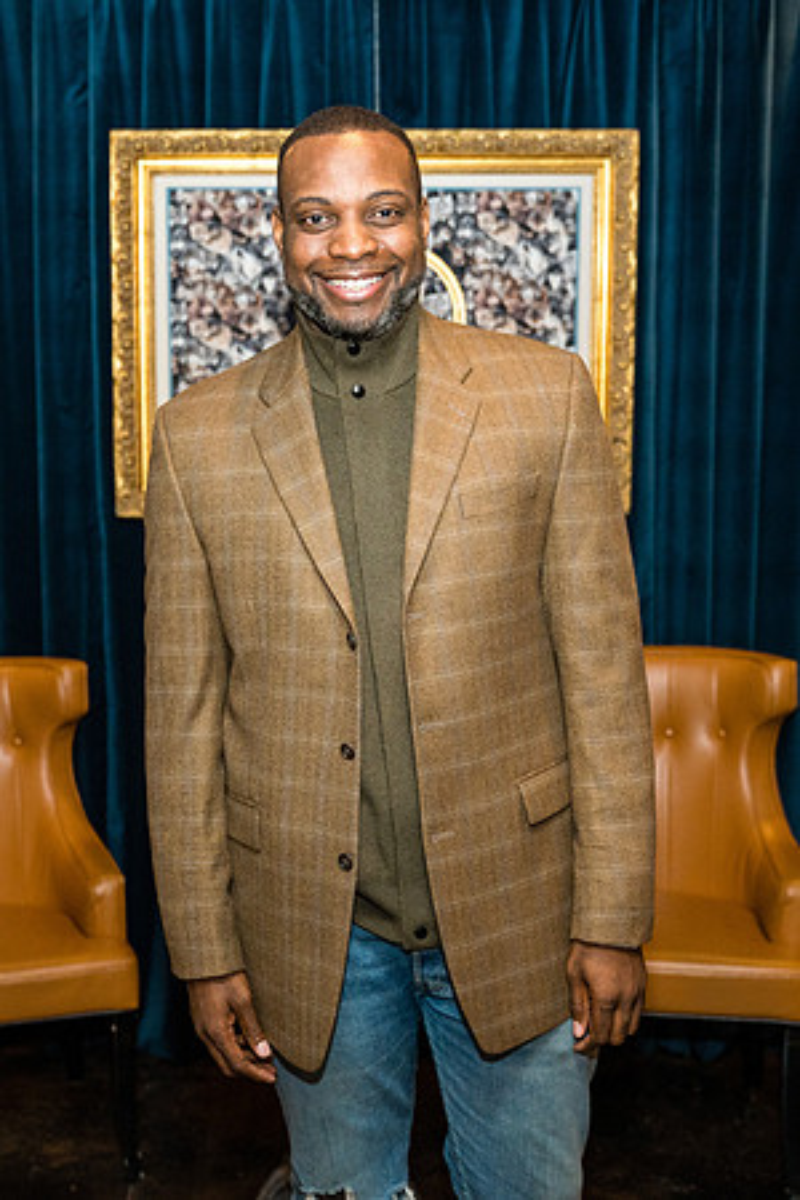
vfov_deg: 37.9
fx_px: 1750
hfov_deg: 25.7
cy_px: 600
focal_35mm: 52
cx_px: 292
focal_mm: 35
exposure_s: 1/125
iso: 3200
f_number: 2.8
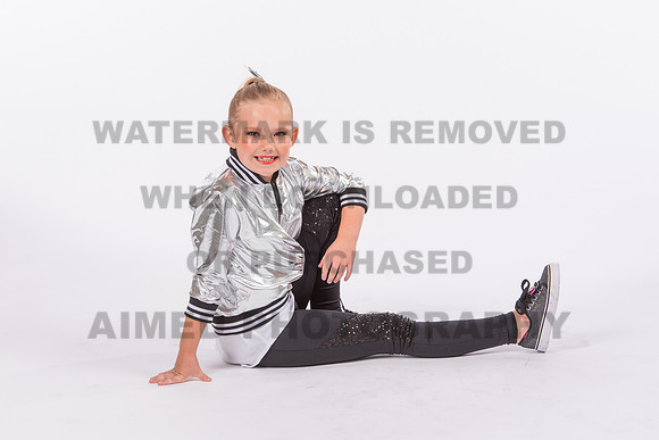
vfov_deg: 10.2
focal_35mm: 134
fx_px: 2454
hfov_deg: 15.3
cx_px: 321
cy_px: 220
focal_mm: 122
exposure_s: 1/160
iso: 250
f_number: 11
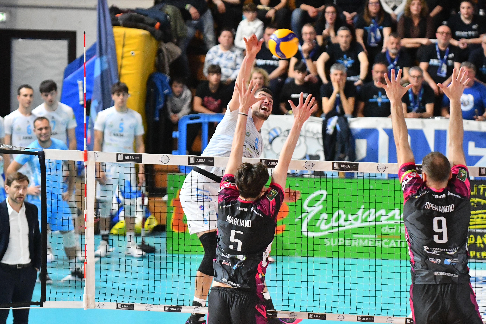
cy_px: 146
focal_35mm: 227
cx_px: 260
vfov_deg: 6.1
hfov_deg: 9.1
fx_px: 3058
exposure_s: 1/1250
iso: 5000
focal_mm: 135
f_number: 2.8
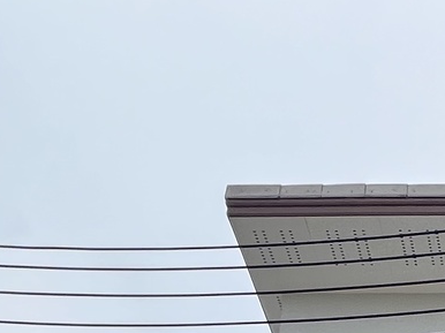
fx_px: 886
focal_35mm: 69
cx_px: 584
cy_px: 862
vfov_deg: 13.4
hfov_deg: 24.5
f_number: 1.8
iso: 32
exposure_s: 1/896
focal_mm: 1.57
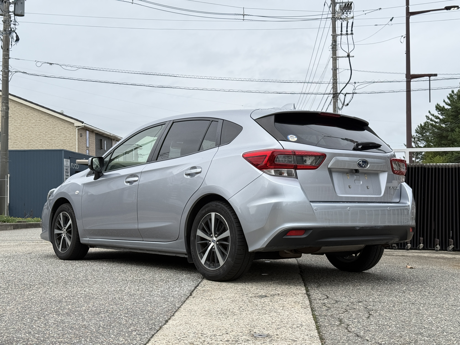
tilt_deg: +2.8
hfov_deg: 39.7
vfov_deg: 30.3
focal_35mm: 48
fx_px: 638
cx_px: 230
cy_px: 172
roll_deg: +0.7
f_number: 1.78
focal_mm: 6.76
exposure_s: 1/2494
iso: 100
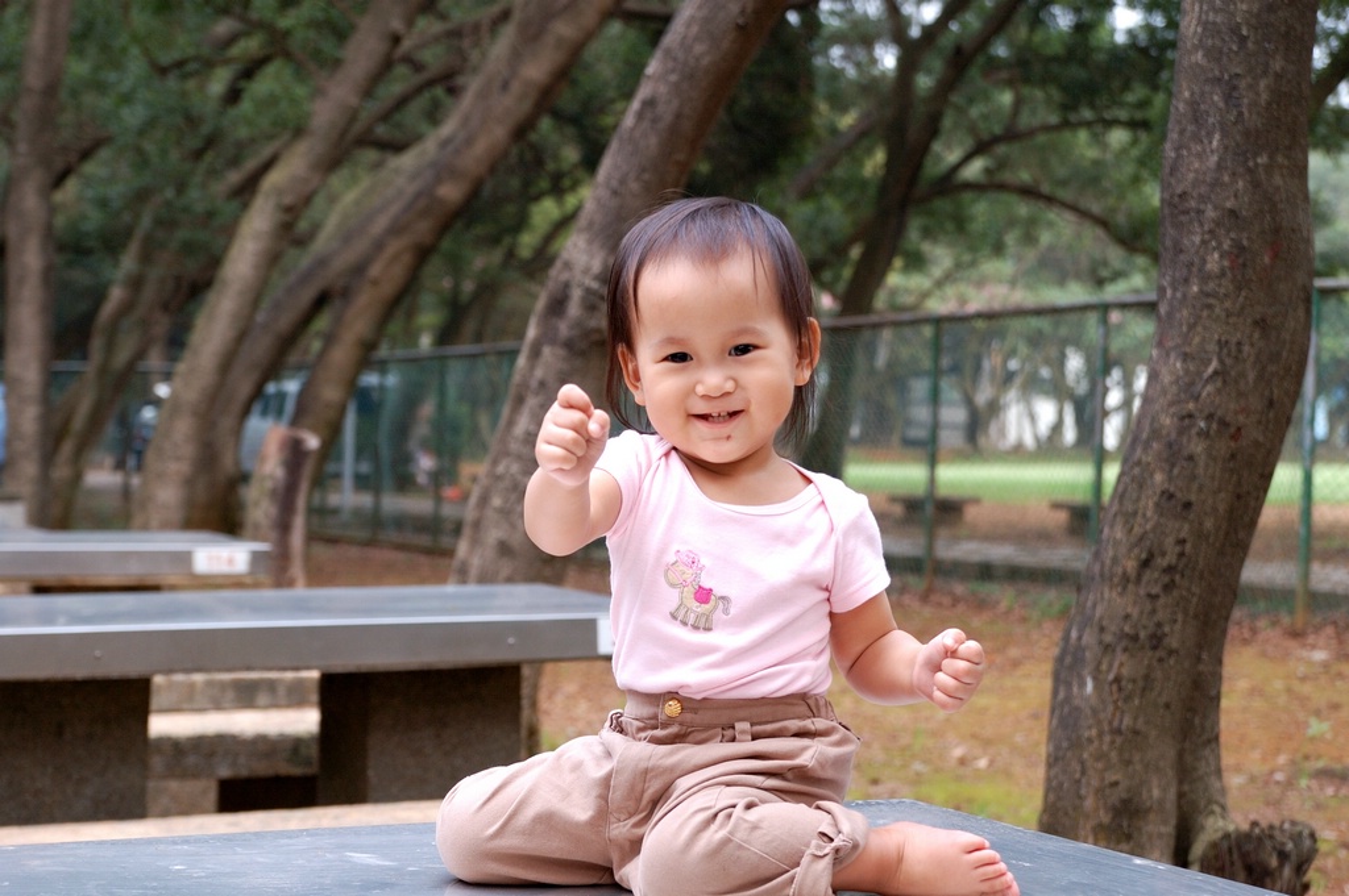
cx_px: 674
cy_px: 448
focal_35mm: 75
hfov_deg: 27.0
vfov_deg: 18.2
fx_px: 2808
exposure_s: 1/250
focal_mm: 50
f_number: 5
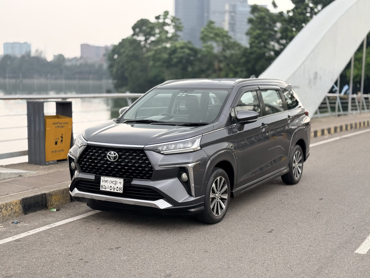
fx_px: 513
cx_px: 185
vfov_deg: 30.3
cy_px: 139
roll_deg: -0.3
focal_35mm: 48
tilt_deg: -6.5
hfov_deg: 39.7
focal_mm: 6.76
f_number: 1.78
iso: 80
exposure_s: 1/574
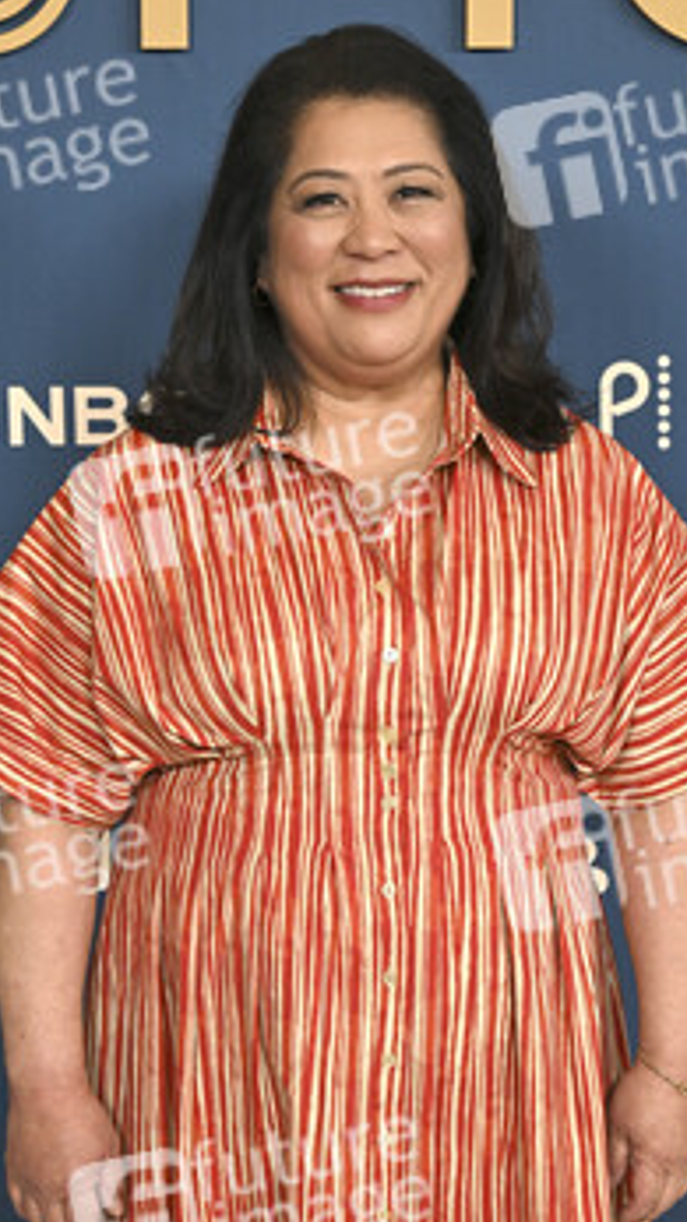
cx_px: 352
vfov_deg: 21.6
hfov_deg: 12.2
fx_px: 3208
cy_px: 673
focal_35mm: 99
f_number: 5.6
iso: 2000
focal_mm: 82
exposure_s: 1/320
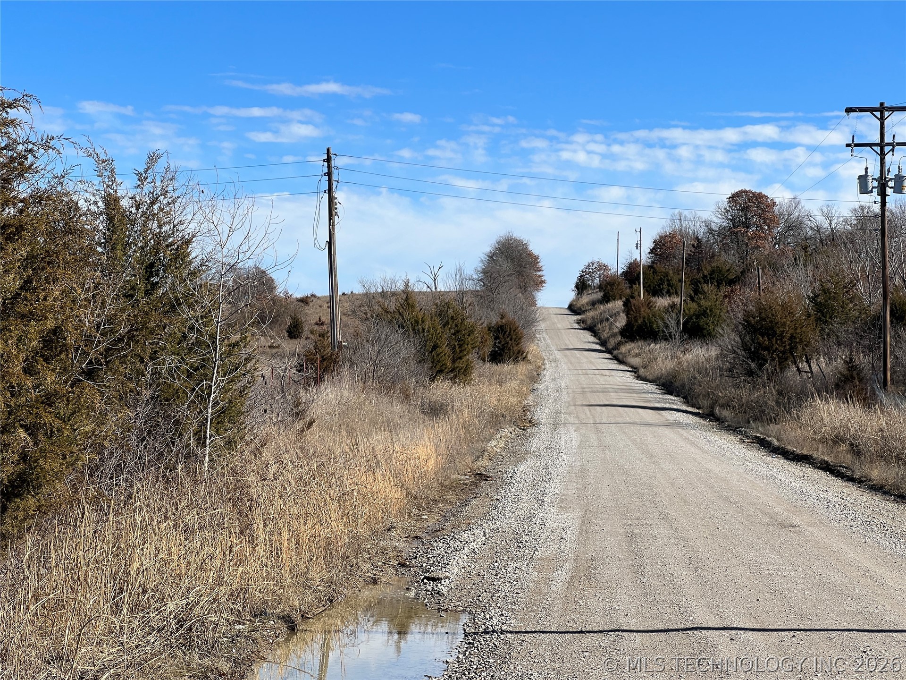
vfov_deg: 19.1
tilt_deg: +3.5
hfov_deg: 25.3
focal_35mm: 77
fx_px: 2015
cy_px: 340
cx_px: 453
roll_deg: -1.0
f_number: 2.8
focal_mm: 9
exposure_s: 1/927
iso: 32
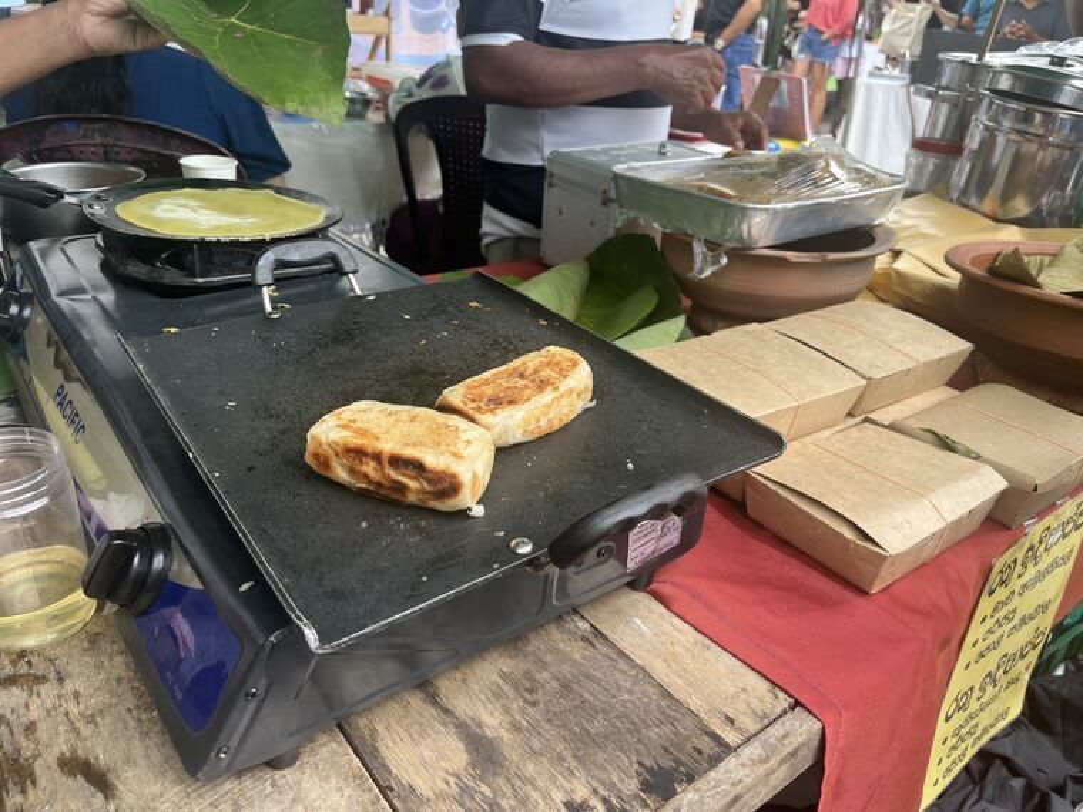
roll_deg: -5.1
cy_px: 406
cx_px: 542
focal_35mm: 26
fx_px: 813
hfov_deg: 67.3
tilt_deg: -27.5
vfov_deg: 53.1
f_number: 1.6
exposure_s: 1/201
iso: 40
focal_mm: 5.1
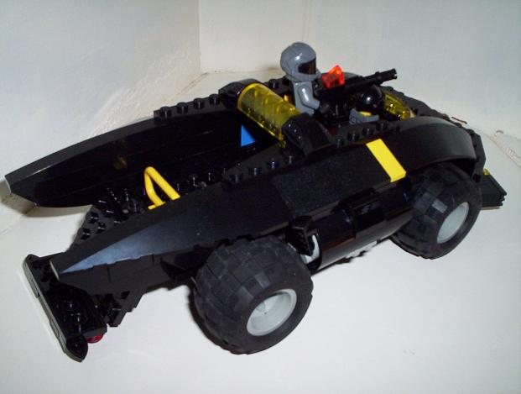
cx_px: 260
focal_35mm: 38
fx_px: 573
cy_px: 197
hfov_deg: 48.9
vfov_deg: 37.9
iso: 140
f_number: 4.5
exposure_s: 1/60
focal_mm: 4.99
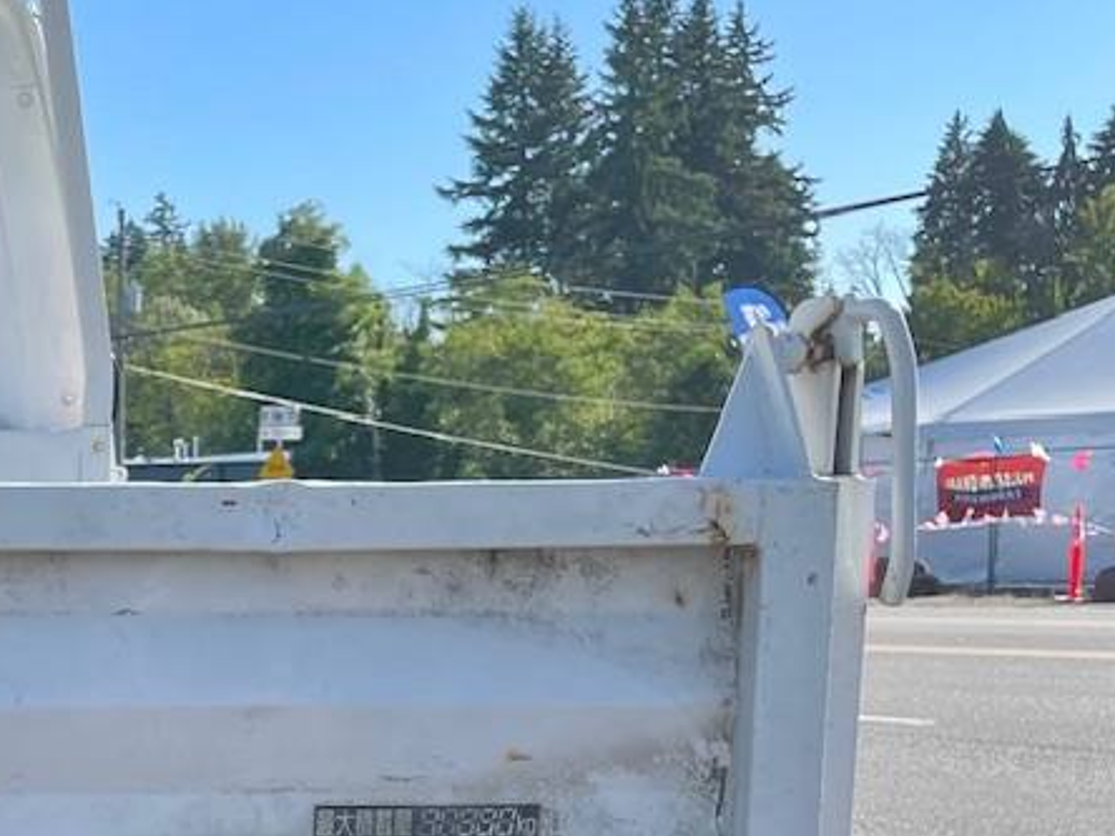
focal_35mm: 72
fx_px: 2319
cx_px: -352
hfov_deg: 23.7
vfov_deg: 19.6
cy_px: 919
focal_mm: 5.1
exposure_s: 1/1553
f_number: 1.6
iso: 32
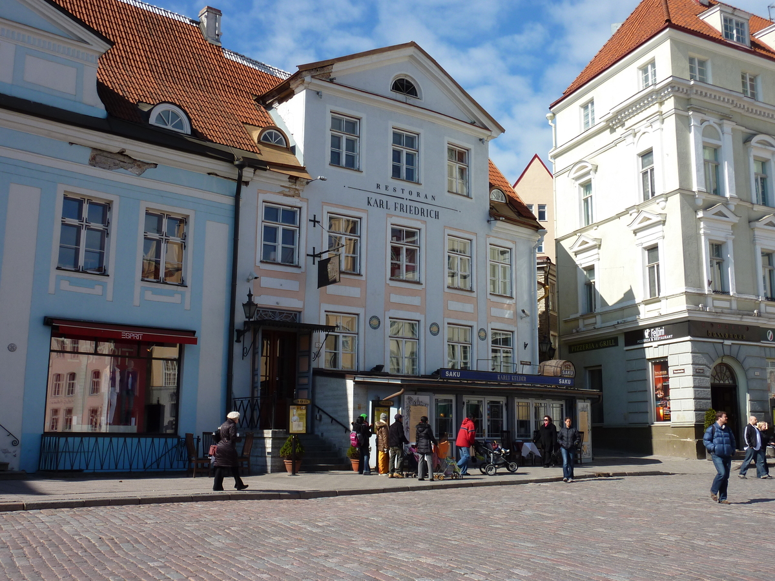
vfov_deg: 38.7
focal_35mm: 37
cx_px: 388
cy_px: 290
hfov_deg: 50.1
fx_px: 828
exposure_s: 1/400
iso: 80
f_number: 5
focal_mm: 6.1
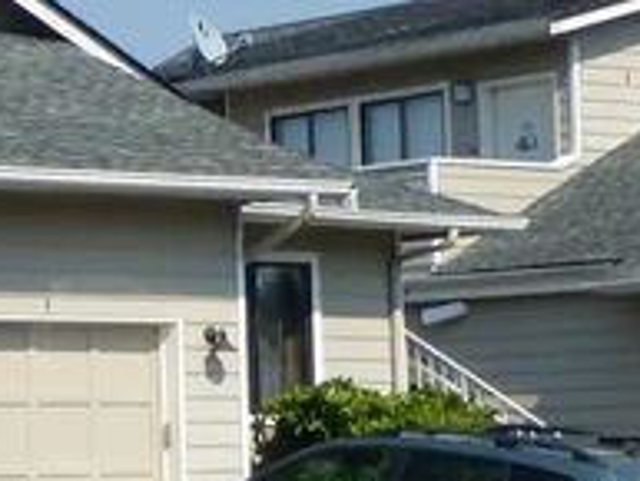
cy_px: 292
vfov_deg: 9.3
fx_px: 2942
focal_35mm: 159
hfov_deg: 10.8
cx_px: -816
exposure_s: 1/1300
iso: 100
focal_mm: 5.4
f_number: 4
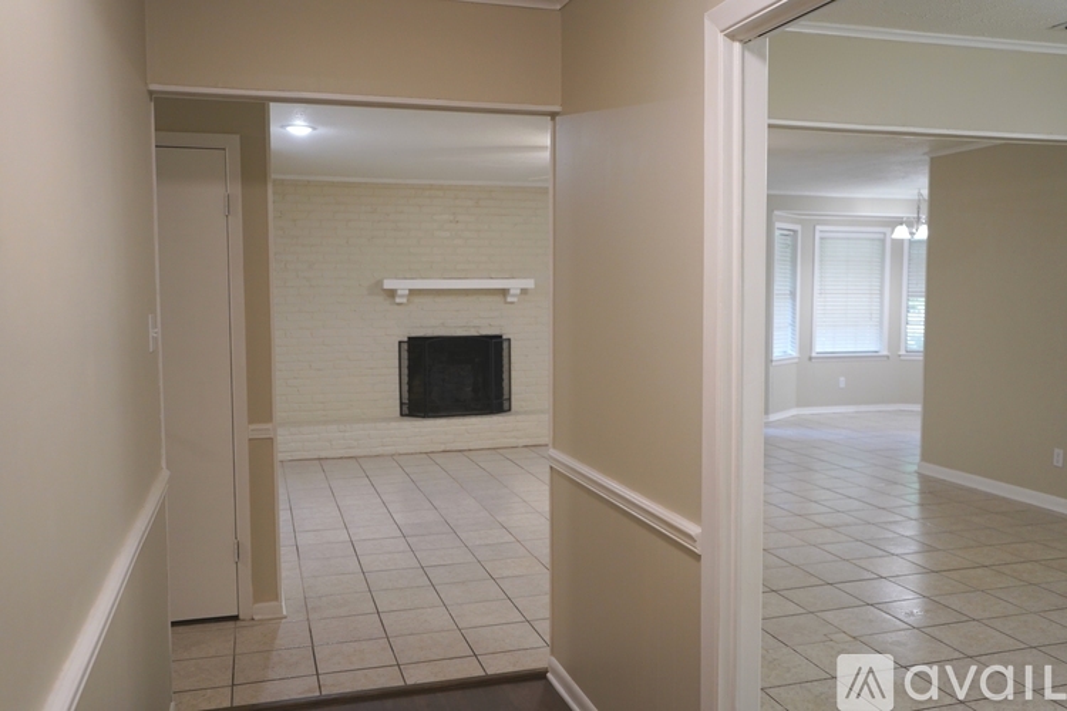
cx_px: 534
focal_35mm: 30
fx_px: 889
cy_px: 356
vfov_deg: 43.6
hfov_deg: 61.9
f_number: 4
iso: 1250
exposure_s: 1/160
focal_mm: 30
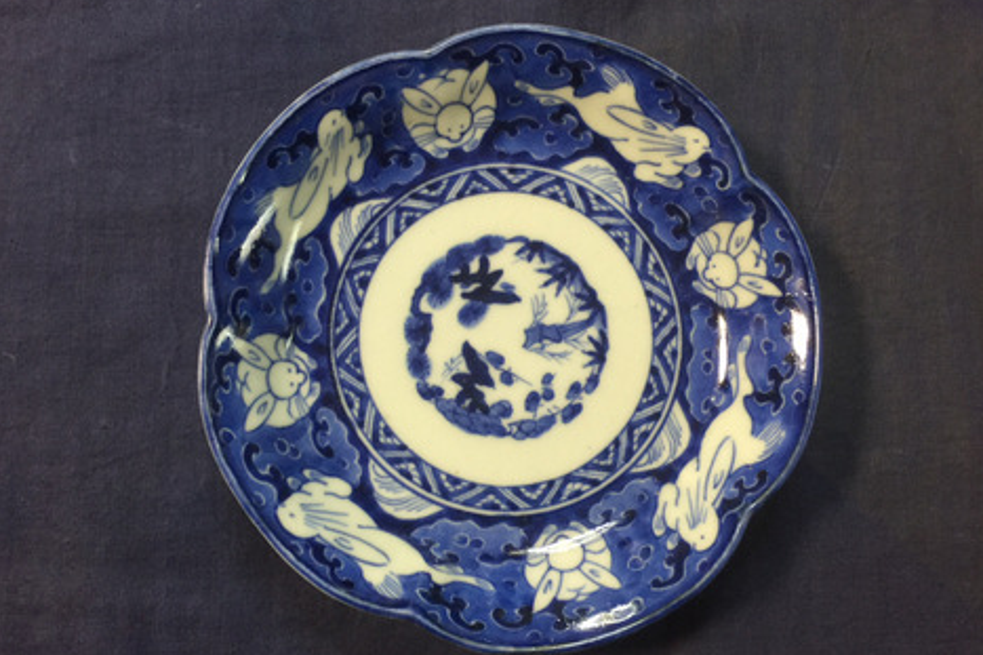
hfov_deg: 60.3
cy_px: 331
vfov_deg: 42.3
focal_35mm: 31
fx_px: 846
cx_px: 482
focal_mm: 4.15
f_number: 2.2
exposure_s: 1/17
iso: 64
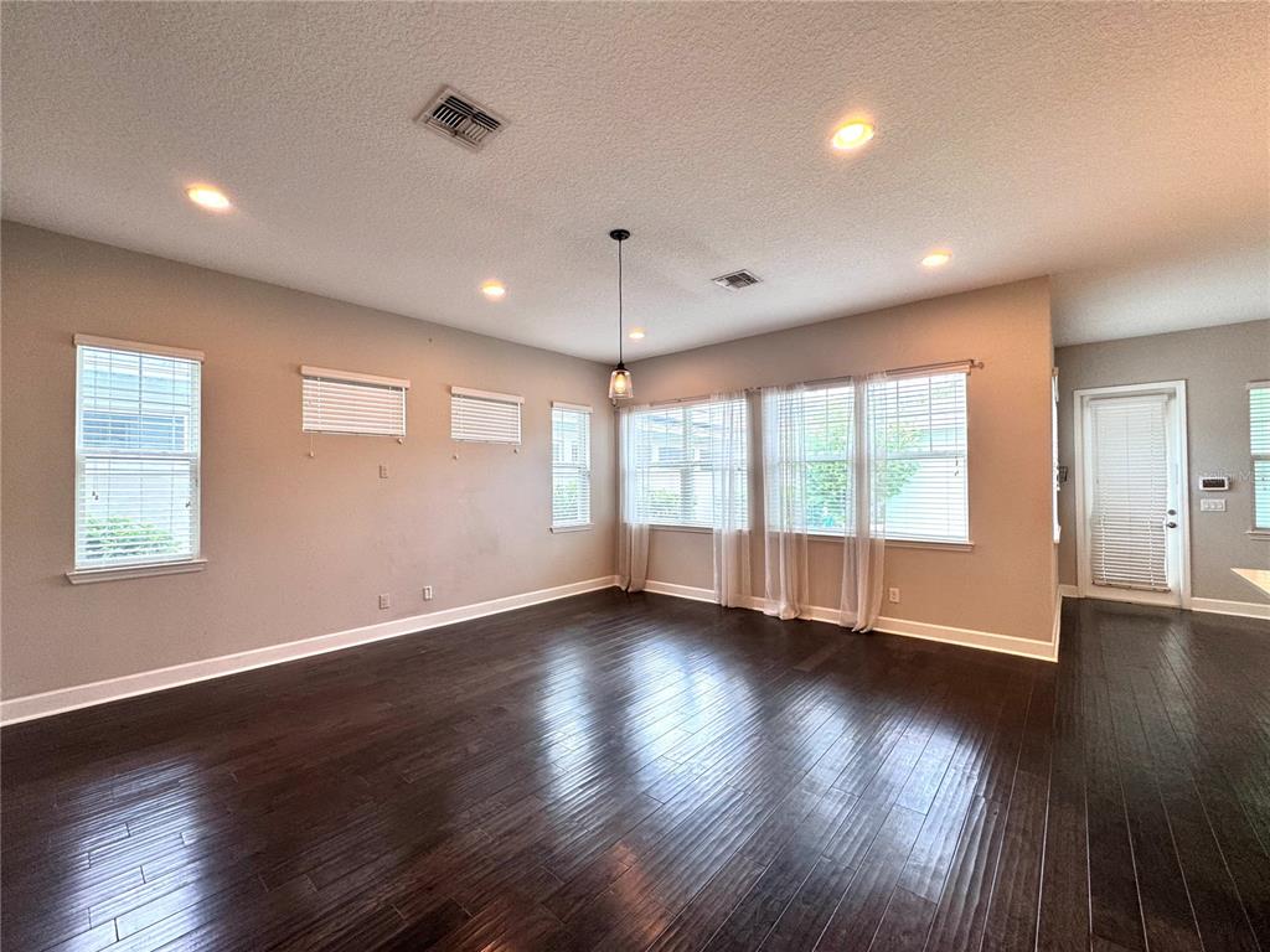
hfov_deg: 102.1
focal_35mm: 14
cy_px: 476
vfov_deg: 85.7
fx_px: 514
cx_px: 635
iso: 80
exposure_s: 1/120
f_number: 2.2
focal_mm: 2.22
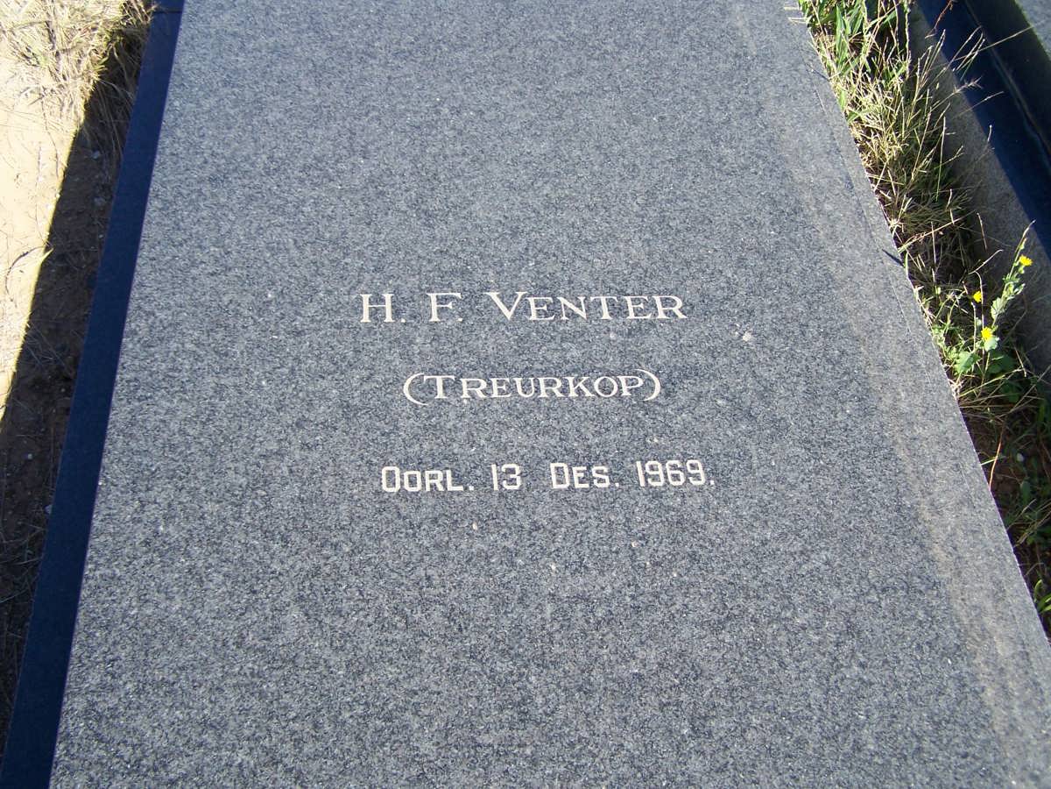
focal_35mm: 38
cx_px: 526
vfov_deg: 37.7
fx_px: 1154
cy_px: 394
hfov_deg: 49.0
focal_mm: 6.3
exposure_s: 1/500
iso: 80
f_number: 2.8
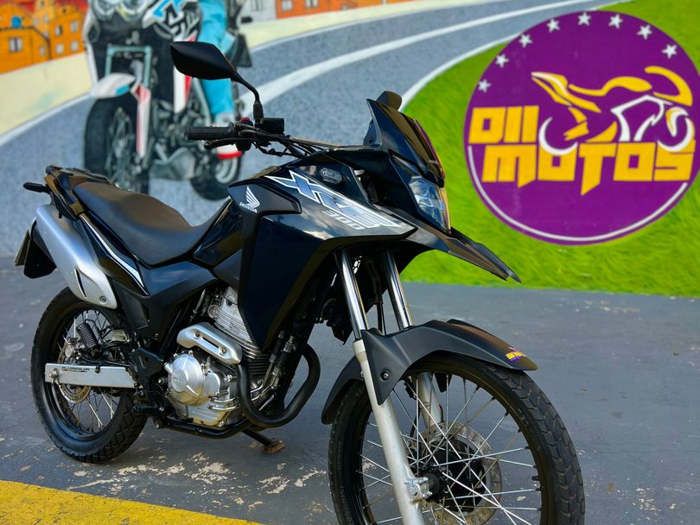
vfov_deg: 53.1
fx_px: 526
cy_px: 262
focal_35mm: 26
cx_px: 350
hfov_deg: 67.3
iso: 50
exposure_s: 1/558
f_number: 1.5
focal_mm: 5.7
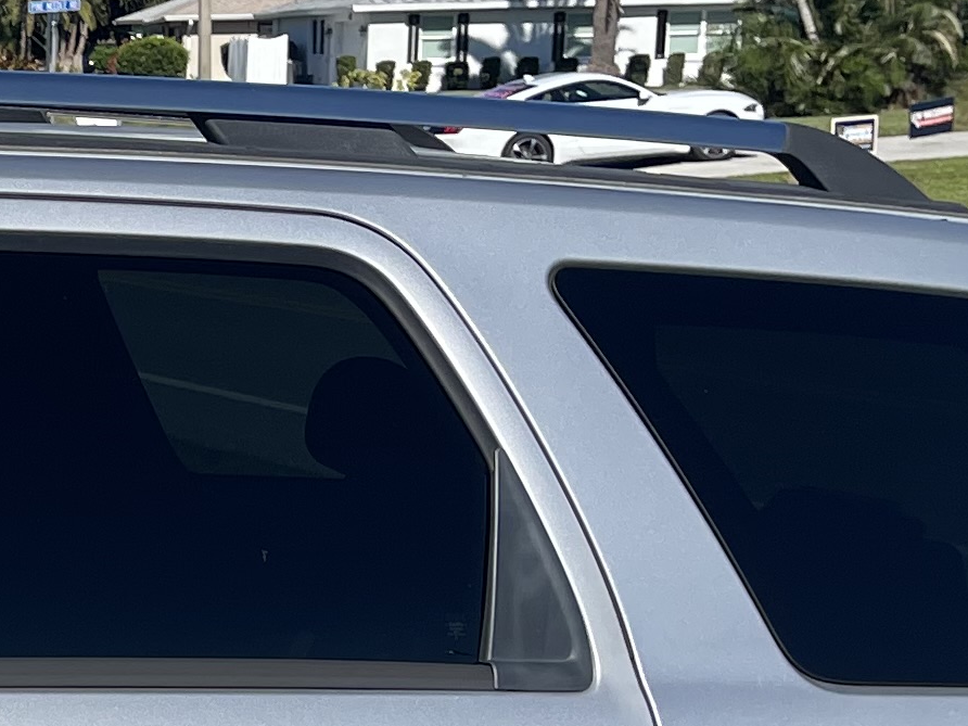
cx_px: -701
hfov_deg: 15.3
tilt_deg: -11.0
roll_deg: +1.0
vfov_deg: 13.0
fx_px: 3160
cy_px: 664
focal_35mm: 113
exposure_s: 1/4717
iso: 32
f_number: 1.6
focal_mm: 5.1
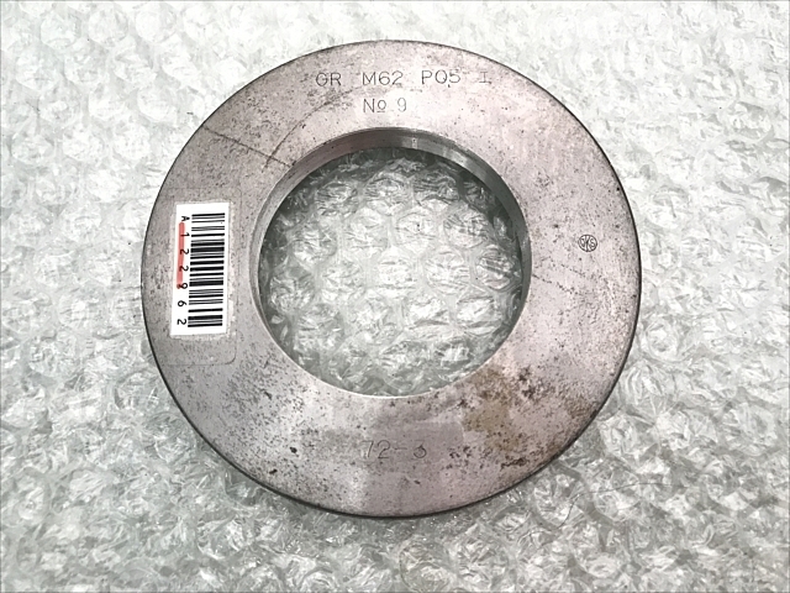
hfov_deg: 63.4
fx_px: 639
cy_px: 296
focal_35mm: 28
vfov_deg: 49.7
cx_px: 395
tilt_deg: -75.2
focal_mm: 3.99
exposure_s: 1/30
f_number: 1.8
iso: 40
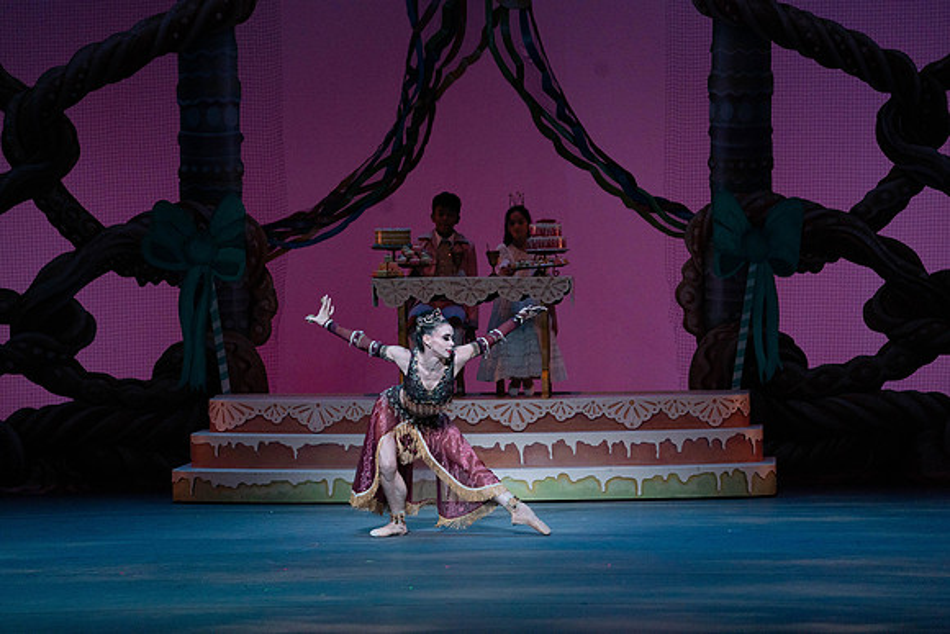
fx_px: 5279
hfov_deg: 10.3
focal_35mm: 200
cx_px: 475
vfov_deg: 6.9
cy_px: 317
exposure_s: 1/320
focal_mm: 200
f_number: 5.6
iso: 3200
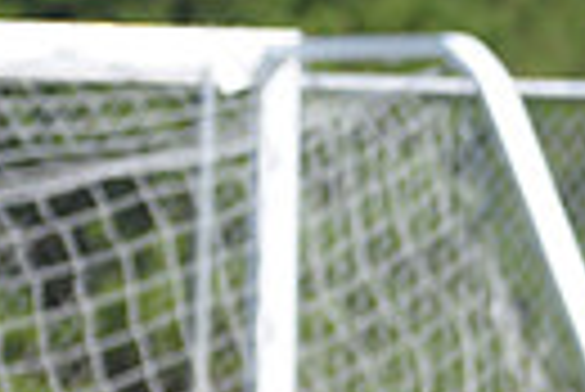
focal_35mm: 1467
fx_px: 23865
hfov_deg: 1.4
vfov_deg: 0.9
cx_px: 1166
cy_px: 822
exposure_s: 1/3200
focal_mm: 220
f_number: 4
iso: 640
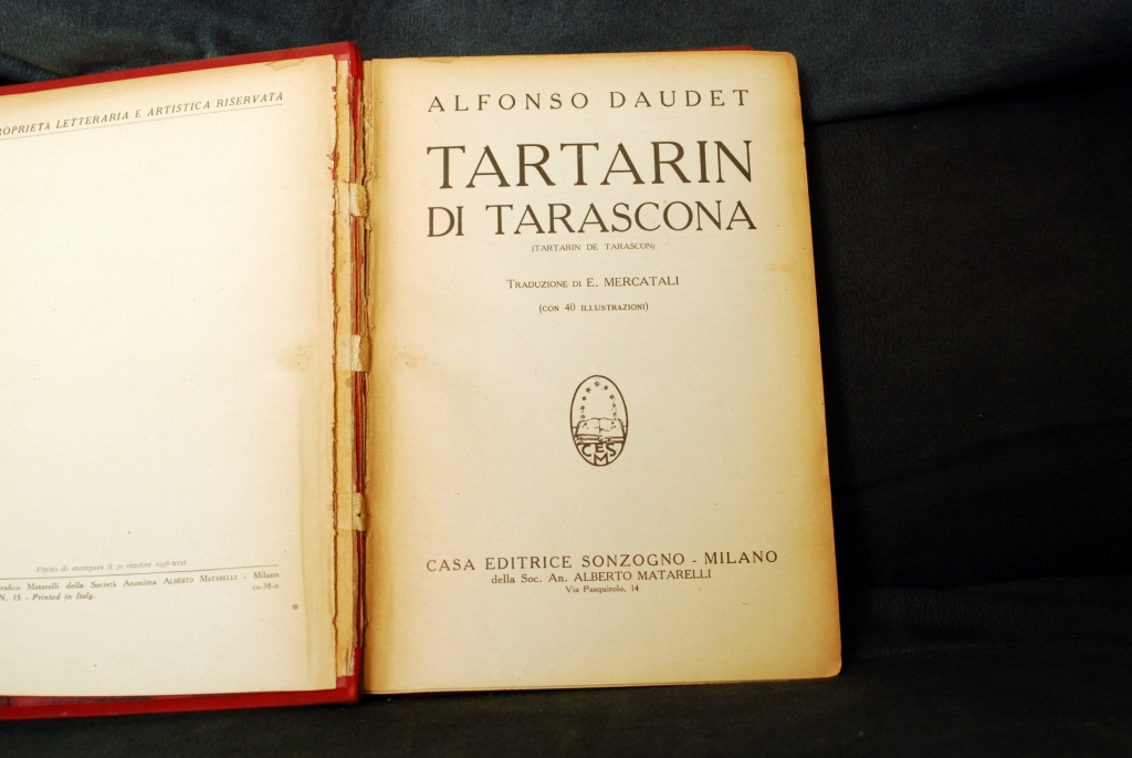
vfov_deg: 25.8
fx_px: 1652
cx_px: 566
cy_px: 379
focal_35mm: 52
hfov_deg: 37.8
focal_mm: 35
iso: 400
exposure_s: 1/8
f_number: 5.6
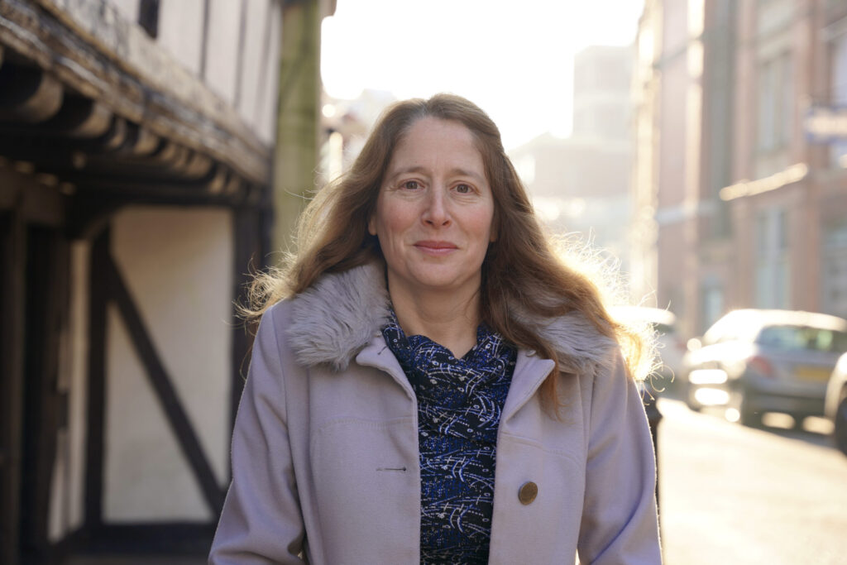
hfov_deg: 31.2
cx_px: 424
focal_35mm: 64
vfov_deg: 21.1
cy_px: 282
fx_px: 1518
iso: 160
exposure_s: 1/160
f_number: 4
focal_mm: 64.5
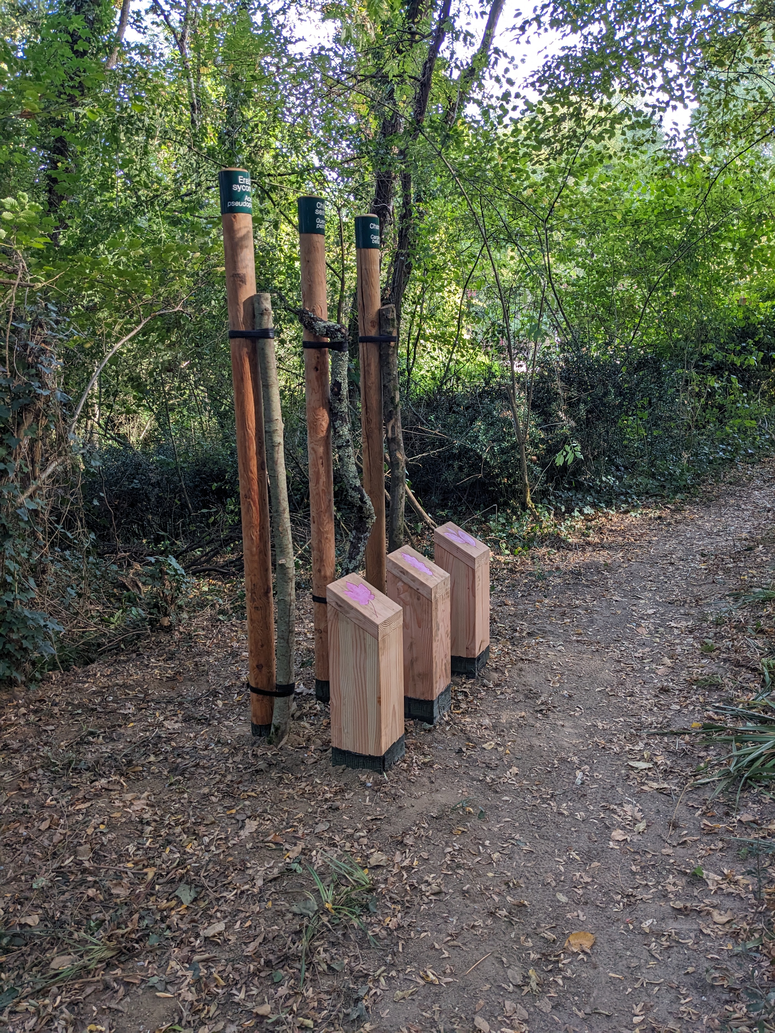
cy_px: 516
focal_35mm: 27
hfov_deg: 51.4
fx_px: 806
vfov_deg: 65.3
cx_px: 388
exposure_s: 1/68.2
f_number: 1.73
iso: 40
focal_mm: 4.38
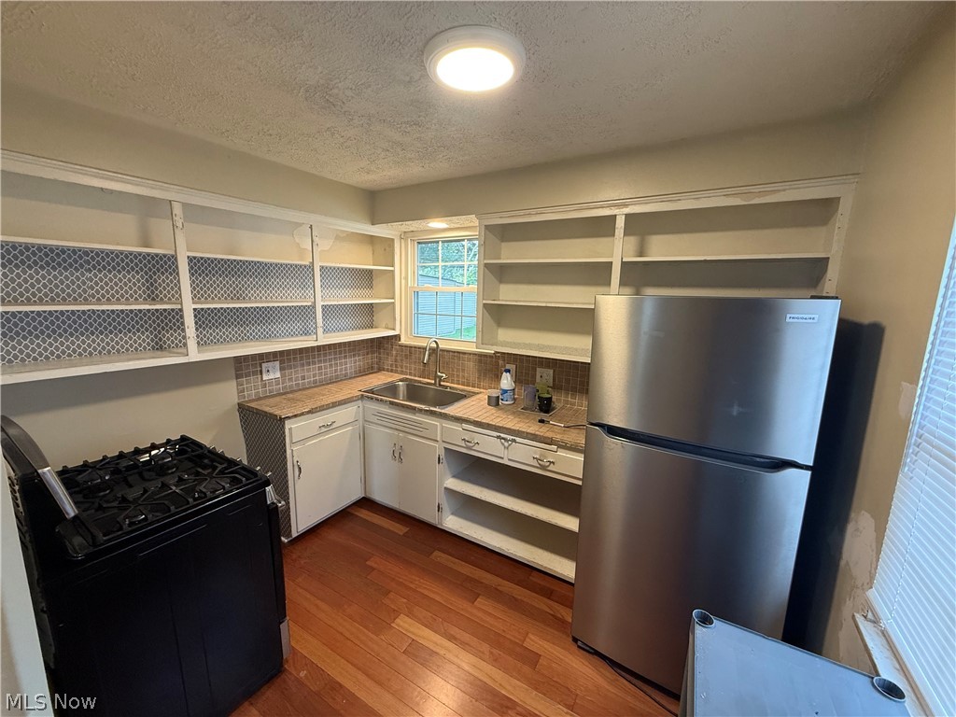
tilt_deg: -9.6
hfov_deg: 102.1
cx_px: 478
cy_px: 358
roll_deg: -2.0
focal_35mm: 14
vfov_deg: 85.7
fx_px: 387
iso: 200
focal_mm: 2.22
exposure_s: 1/60
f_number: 2.2
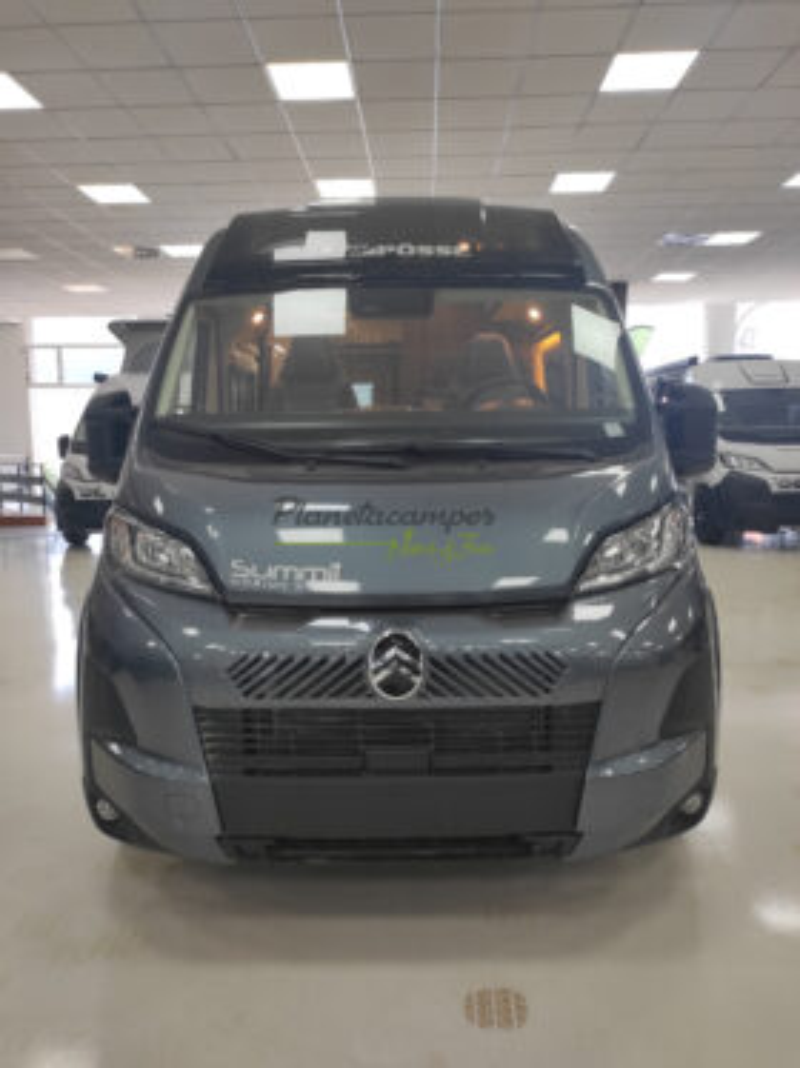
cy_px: 534
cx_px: 400
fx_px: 771
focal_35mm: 25
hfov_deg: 54.8
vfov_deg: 69.4
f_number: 1.89
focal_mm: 5.43
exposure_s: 1/100
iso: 102
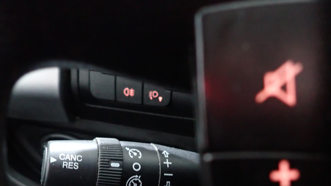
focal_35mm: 40
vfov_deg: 28.5
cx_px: 149
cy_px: 170
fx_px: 351
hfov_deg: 50.4
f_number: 2
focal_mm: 4.5
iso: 800
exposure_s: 1/15
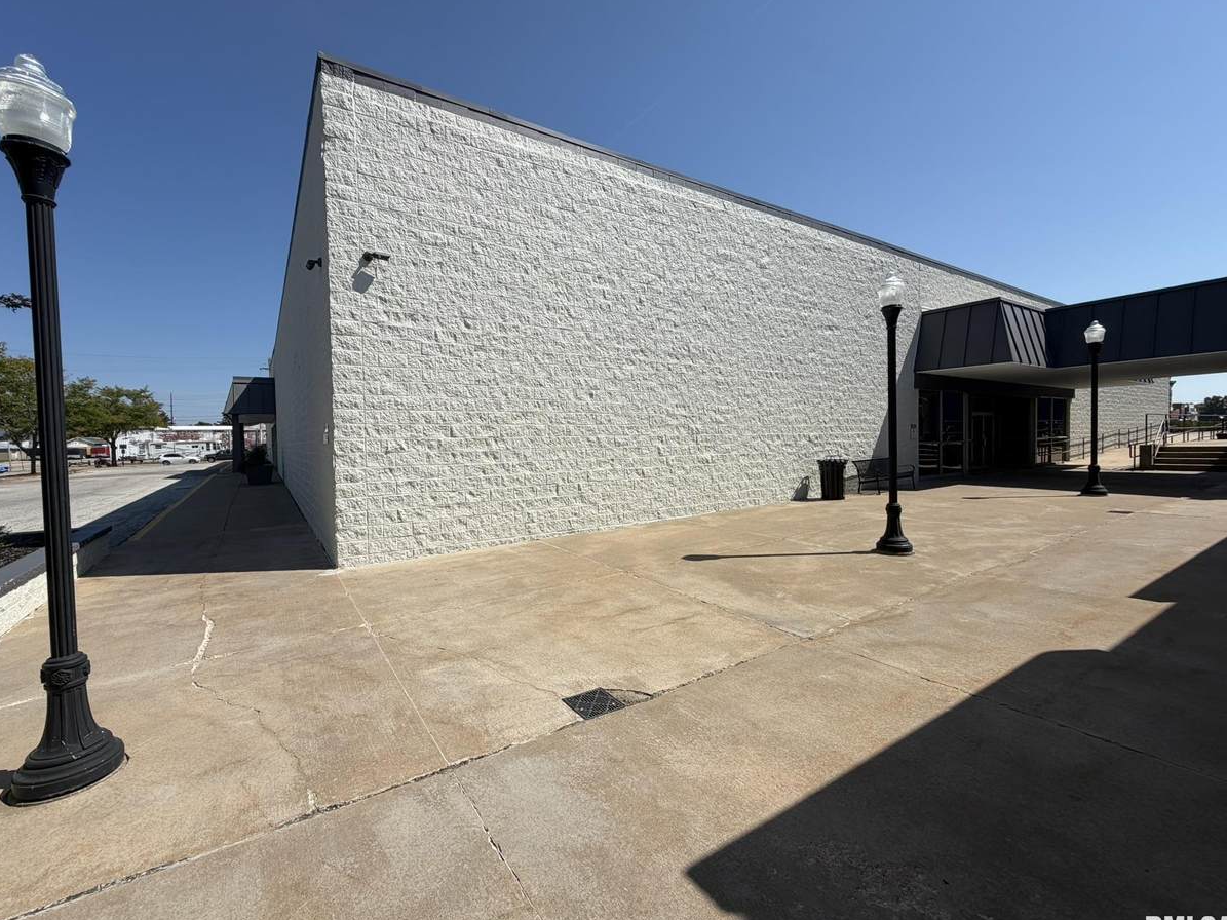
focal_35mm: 15
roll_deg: +2.2
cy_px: 456
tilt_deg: +0.0
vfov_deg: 81.7
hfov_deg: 98.1
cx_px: 586
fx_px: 532
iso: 20
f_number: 2.2
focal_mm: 2.22
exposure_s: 1/1399
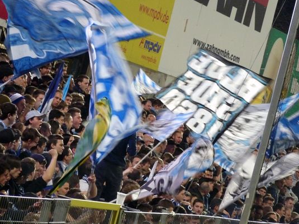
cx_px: 155
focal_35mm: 243
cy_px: 108
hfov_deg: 8.1
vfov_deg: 6.1
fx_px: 2098
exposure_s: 1/40
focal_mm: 40.5
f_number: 3.7
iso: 800
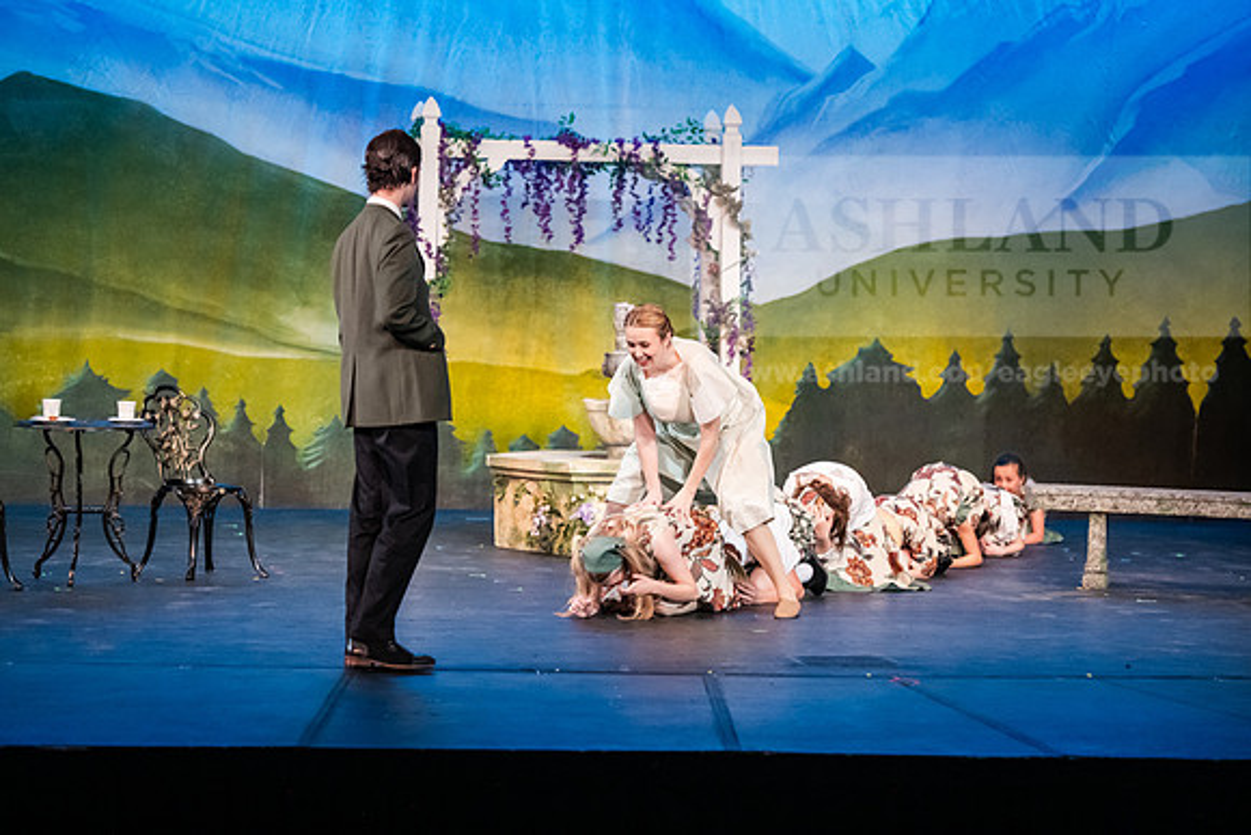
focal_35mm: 110
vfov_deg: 12.5
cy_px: 418
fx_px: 3823
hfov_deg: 18.6
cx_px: 626
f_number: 3.2
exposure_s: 1/200
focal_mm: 110
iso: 4000
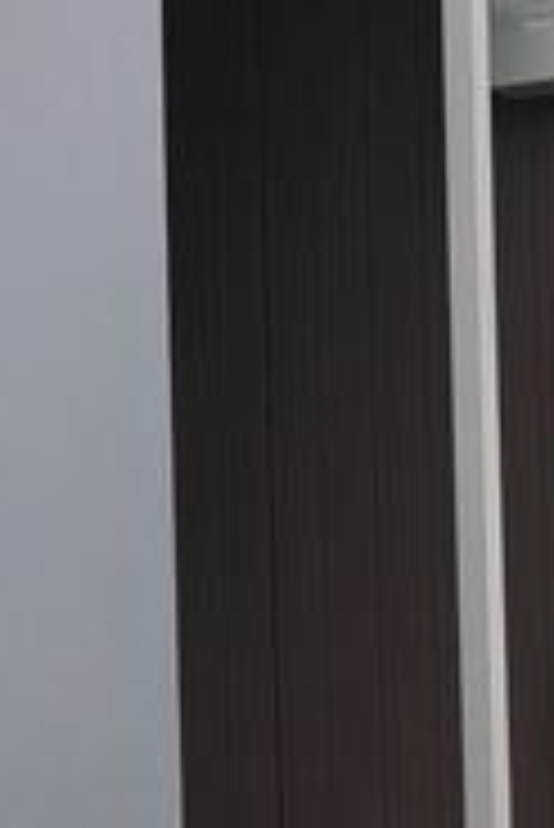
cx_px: -405
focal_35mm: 131
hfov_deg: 10.0
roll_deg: +0.6
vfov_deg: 15.6
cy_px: 576
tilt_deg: +4.8
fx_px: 3018
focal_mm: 4.15
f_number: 2.2
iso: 25
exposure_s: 1/288
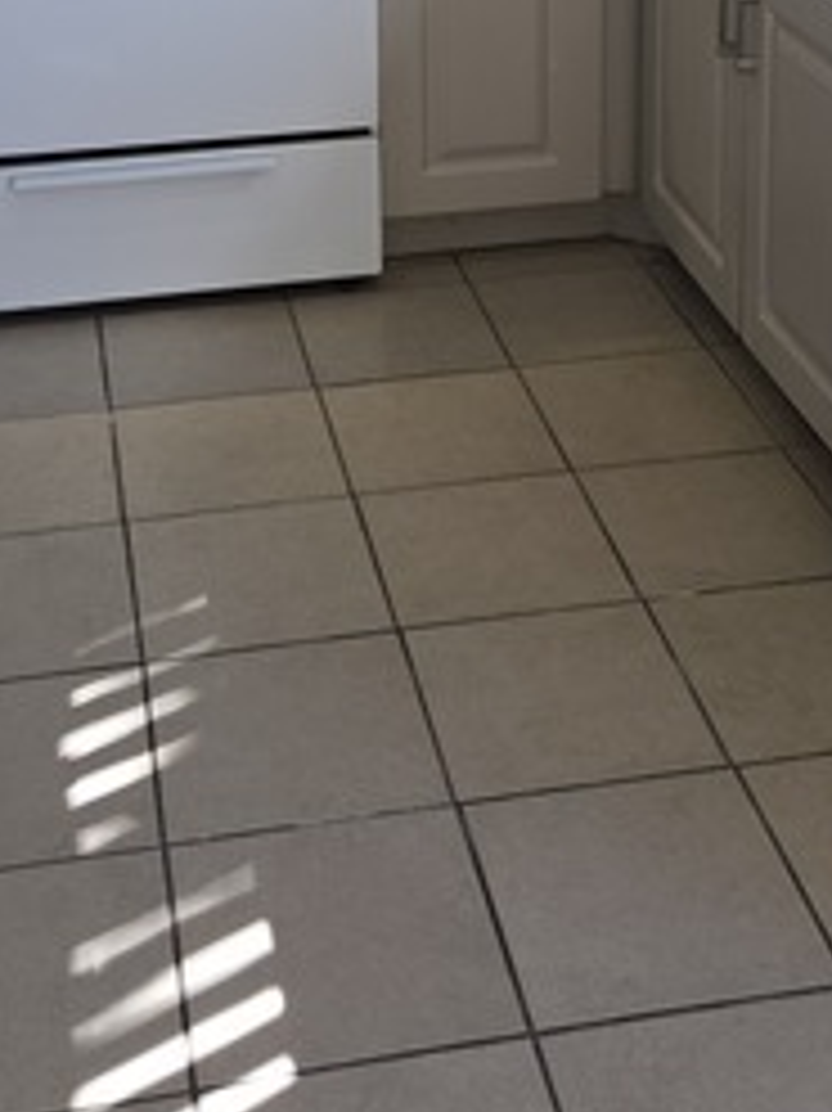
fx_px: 1989
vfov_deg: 27.9
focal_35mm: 62
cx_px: 387
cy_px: -164
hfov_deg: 23.6
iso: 25
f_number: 1.8
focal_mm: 5.4
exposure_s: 1/140
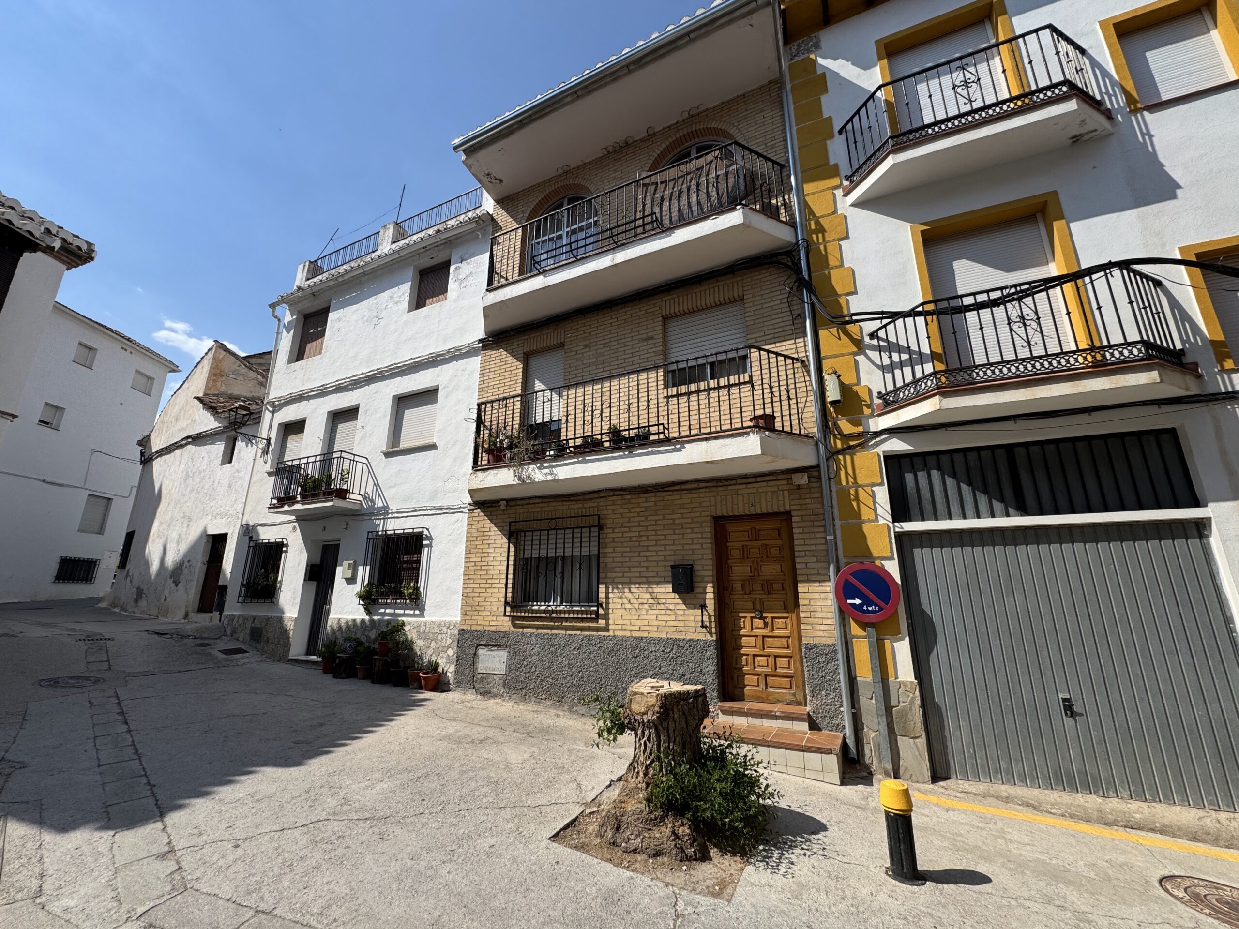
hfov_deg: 102.1
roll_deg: +0.5
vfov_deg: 85.7
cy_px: 464
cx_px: 620
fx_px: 501
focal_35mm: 14
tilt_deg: +14.2
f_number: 2.2
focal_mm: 2.22
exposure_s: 1/2342
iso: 50
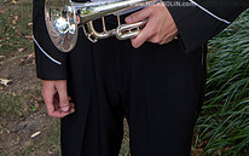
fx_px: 604
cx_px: 140
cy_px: -112
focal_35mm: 89
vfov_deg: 13.4
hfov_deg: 23.3
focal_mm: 40
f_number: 8
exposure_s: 1/100
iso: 500
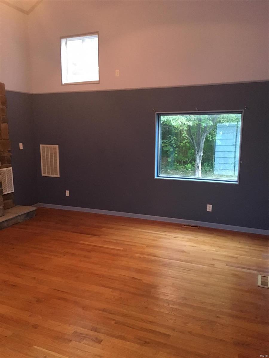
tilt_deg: -9.0
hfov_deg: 48.2
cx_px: 134
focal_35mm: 29
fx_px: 300
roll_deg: +0.9
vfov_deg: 61.7
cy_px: 179
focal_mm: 4.15
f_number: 2.2
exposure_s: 1/15
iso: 250
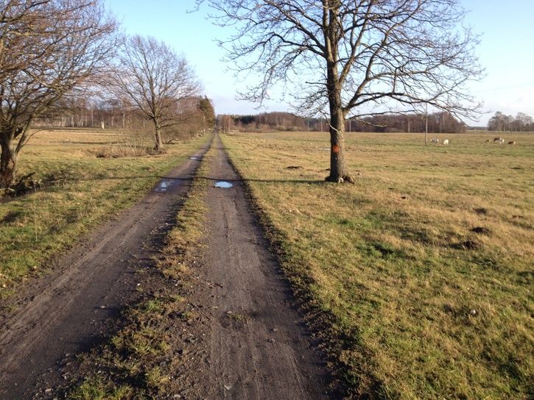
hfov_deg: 52.6
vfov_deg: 40.7
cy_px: 200
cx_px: 267
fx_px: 540
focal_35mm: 35
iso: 80
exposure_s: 1/600
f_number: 2.4
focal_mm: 4.28
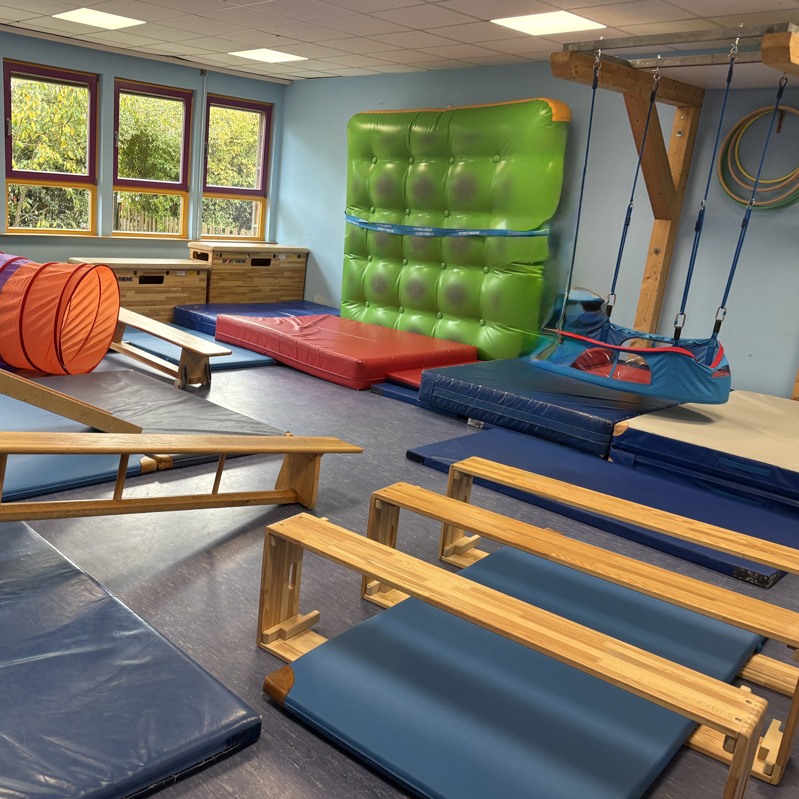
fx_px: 810
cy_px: 398
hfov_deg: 51.7
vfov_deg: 52.5
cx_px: 275
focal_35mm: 31
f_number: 1.6
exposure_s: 1/100
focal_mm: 5.96
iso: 125
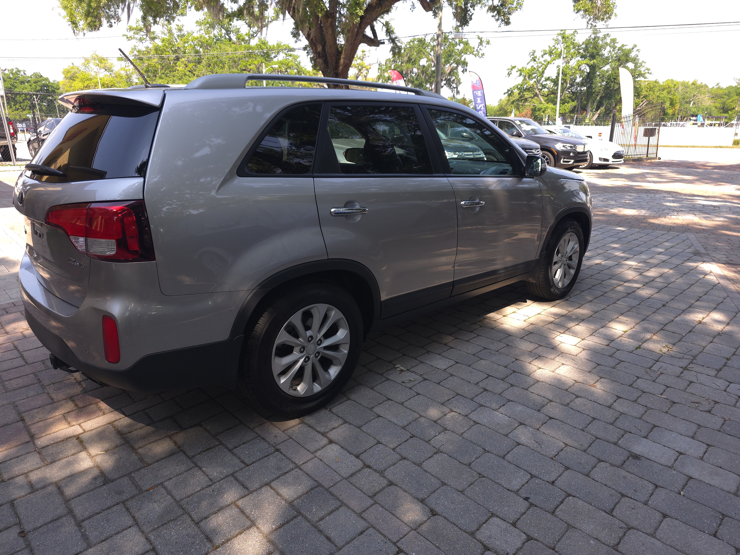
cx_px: 370
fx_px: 492
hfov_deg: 73.9
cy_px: 278
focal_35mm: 23
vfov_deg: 58.9
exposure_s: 1/1000
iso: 100
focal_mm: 6.3
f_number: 1.7
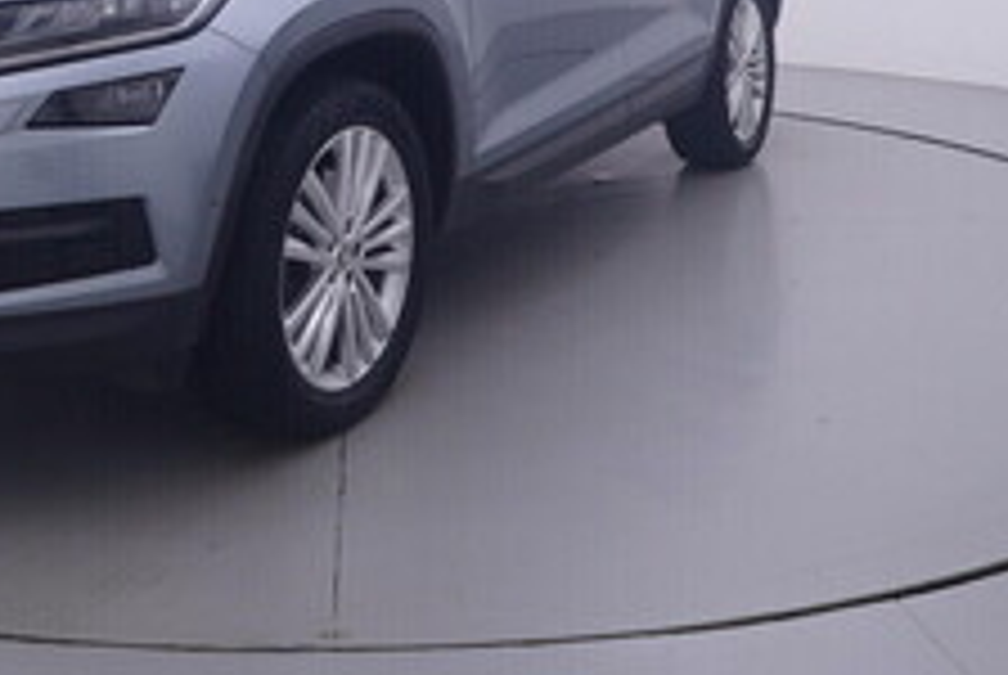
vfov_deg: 23.0
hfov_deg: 35.9
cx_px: 389
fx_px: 1548
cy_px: -83
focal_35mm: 55
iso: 200
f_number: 5
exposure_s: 1/80
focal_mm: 15
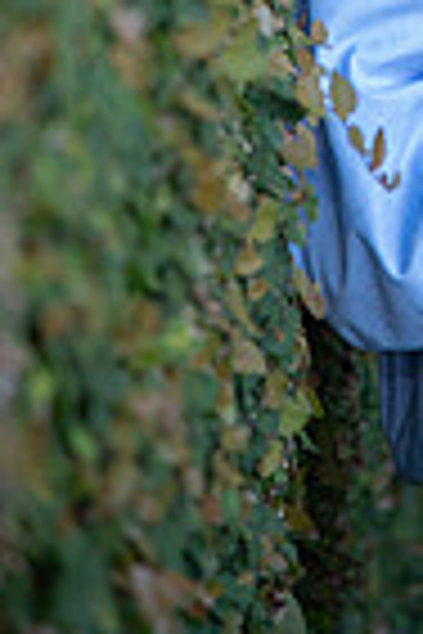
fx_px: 6767
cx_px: 639
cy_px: -297
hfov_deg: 3.6
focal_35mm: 384
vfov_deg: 5.3
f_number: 4
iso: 640
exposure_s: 1/250
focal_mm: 120
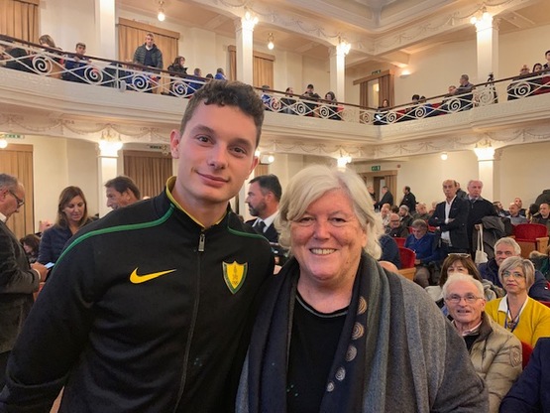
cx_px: 275
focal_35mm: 26
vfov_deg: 53.0
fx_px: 413
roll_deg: +1.0
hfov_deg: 67.3
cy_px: 206
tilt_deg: -0.9
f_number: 1.8
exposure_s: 1/25
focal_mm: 4.25
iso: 400
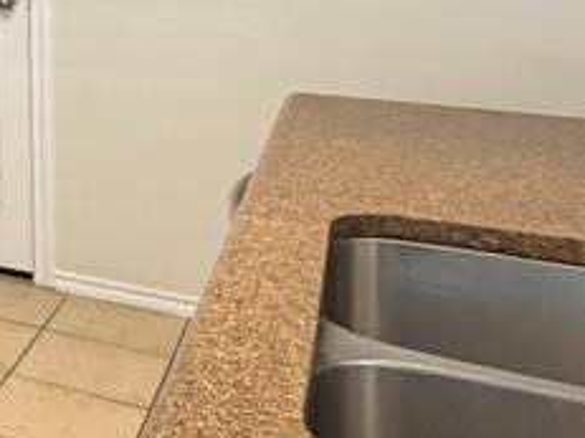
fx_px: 1047
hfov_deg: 22.9
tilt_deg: -1.1
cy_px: -84
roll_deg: +1.8
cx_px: -370
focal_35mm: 62
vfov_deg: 21.9
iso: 400
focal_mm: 2.22
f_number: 2.2
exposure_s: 1/60
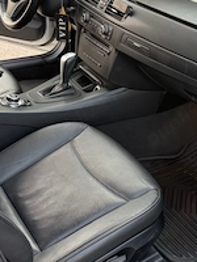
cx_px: 113
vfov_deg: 36.8
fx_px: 395
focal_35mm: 52
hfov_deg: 28.0
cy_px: 130
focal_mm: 5.96
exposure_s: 1/74
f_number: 1.6
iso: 125
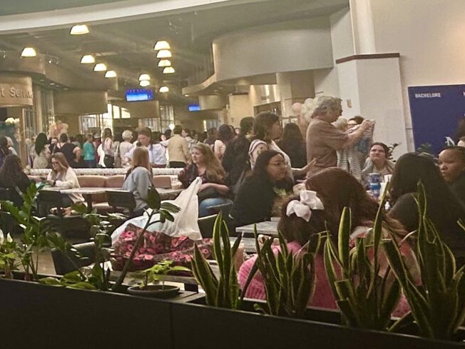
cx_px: -155
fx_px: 739
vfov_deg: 26.2
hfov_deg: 28.2
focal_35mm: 55
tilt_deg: +5.7
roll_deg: +1.4
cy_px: 87
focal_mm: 2.22
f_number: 2.2
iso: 40
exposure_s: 1/99
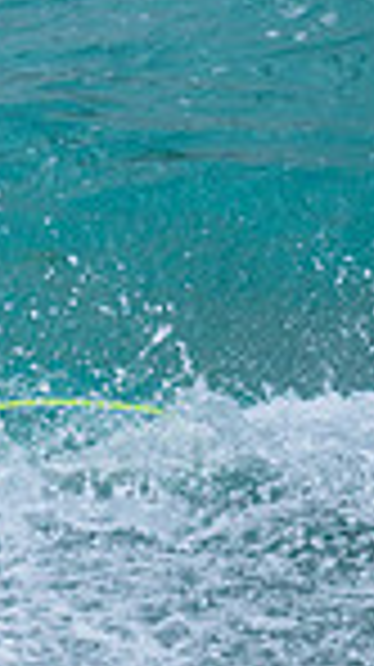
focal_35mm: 3276
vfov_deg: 0.7
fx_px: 57889
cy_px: 241
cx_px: -635
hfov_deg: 0.4
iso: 720
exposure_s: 1/2000
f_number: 6.3
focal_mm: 800
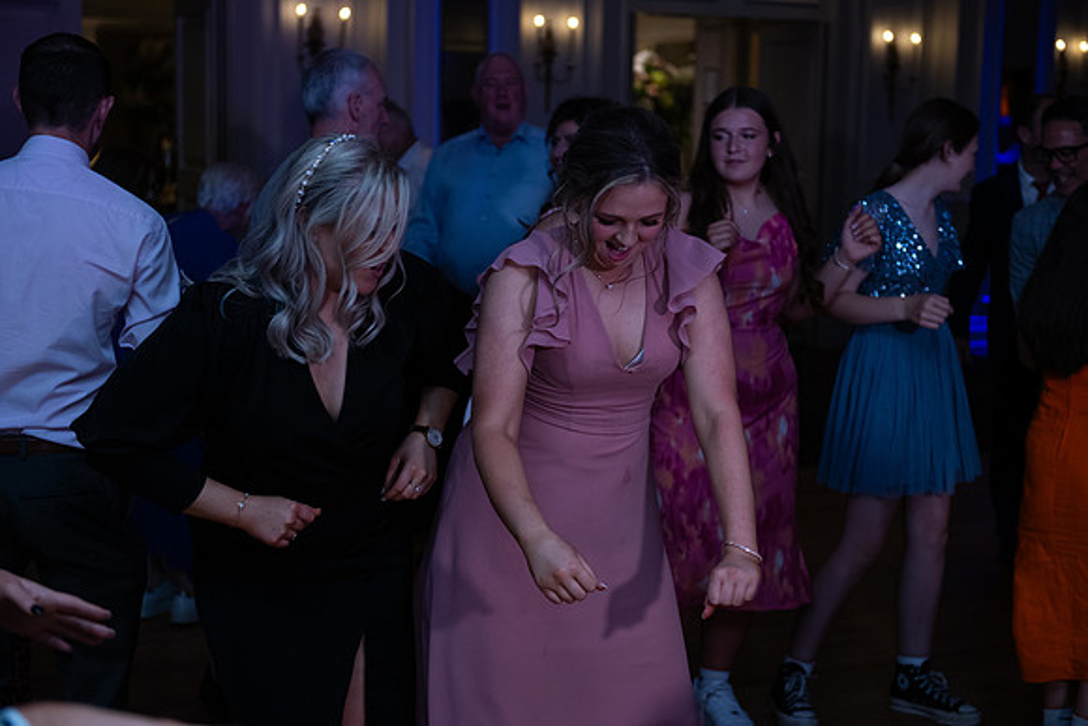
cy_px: 363
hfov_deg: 32.4
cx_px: 544
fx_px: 1874
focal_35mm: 62
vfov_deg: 21.9
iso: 640
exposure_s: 1/160
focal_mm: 62
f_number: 3.5
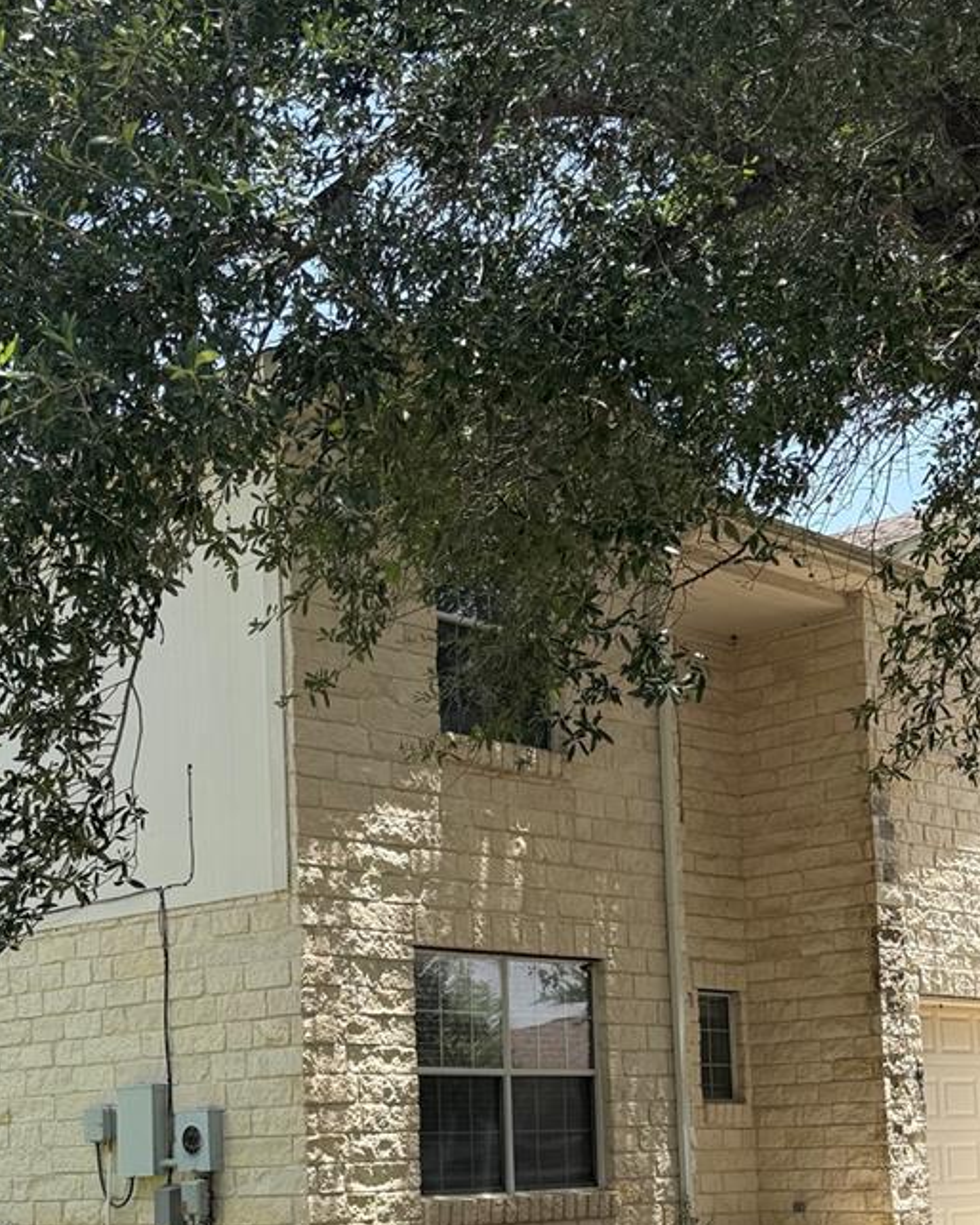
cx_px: 408
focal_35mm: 56
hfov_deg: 27.1
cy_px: 993
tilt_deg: +4.0
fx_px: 2031
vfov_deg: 32.6
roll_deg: +2.1
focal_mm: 6.76
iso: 80
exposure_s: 1/1464
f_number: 1.78
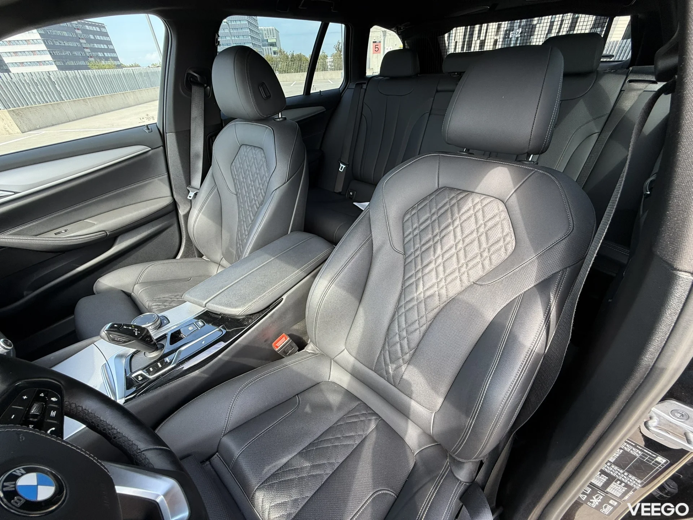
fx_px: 280
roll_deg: +2.3
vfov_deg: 85.7
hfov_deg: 102.1
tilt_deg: -35.7
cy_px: 260
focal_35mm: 14
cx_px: 346
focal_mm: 2.22
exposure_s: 1/99
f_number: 2.2
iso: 40
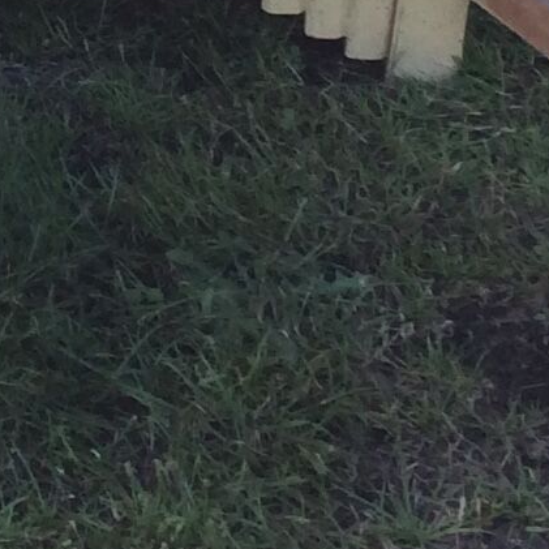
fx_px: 3122
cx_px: -183
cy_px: -506
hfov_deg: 9.8
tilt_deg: -31.8
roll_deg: -0.1
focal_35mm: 174
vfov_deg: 9.5
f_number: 2.4
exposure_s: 1/140
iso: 32
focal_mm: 3.3
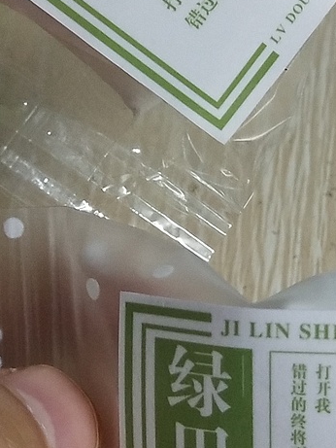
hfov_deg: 13.2
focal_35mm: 111
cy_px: 208
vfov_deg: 17.7
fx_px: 1436
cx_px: 341
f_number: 1.8
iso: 324
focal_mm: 3.95
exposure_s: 1/50
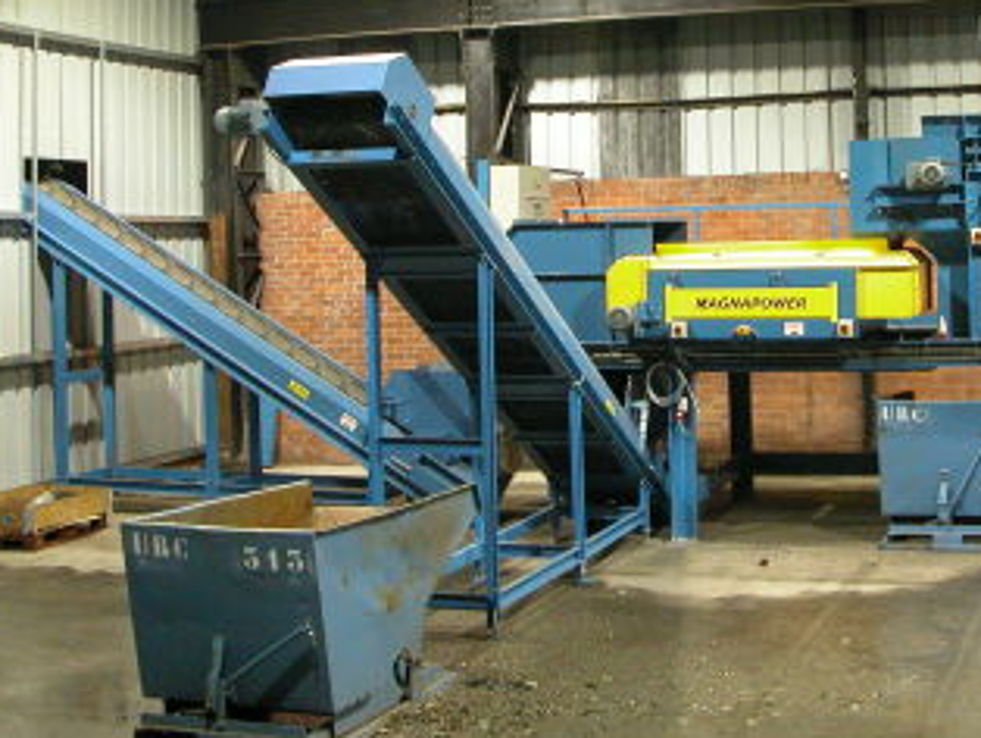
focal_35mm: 57
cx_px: 712
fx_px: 1617
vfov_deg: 25.4
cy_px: 191
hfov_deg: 33.2
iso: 400
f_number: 5
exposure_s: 1/7.7
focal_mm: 8.9
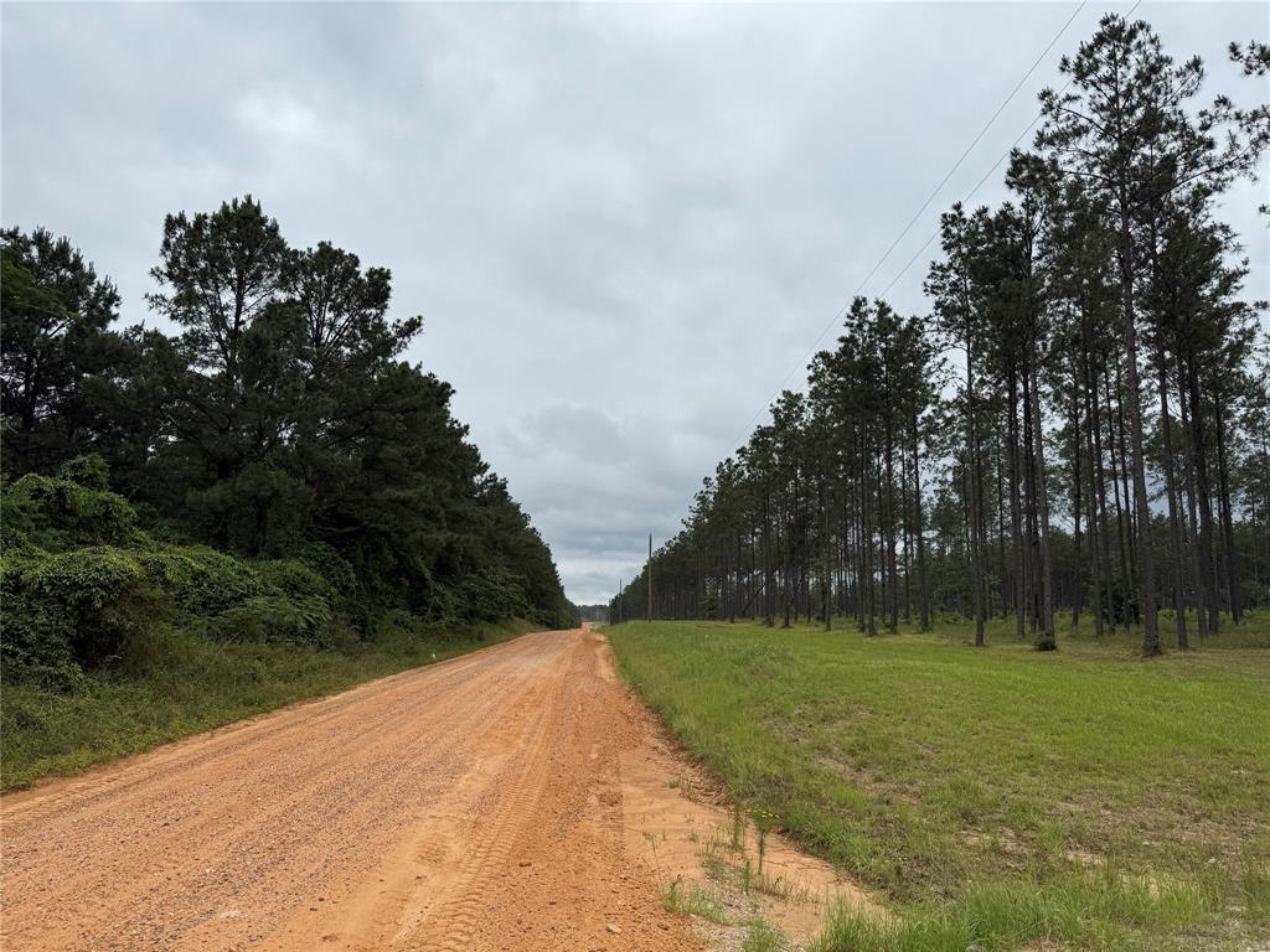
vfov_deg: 56.8
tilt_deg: +8.6
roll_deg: -0.3
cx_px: 635
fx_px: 881
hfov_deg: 71.6
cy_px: 476
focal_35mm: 24
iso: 80
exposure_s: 1/4975
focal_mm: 6.76
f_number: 1.78
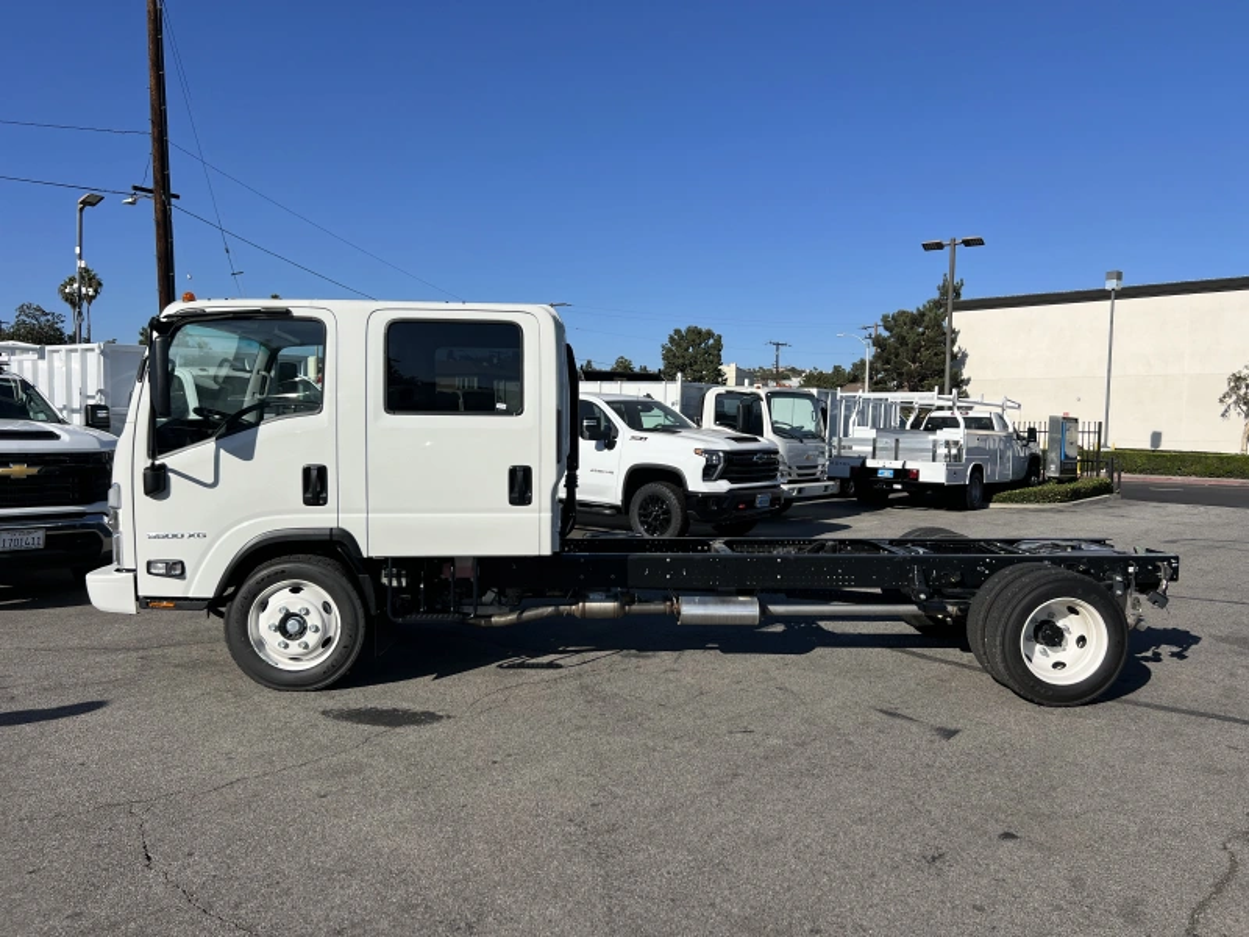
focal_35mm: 26
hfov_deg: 67.3
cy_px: 468
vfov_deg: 53.1
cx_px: 624
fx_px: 938
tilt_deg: -1.8
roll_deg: -1.2
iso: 50
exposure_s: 1/6993
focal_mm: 5.7
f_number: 1.5
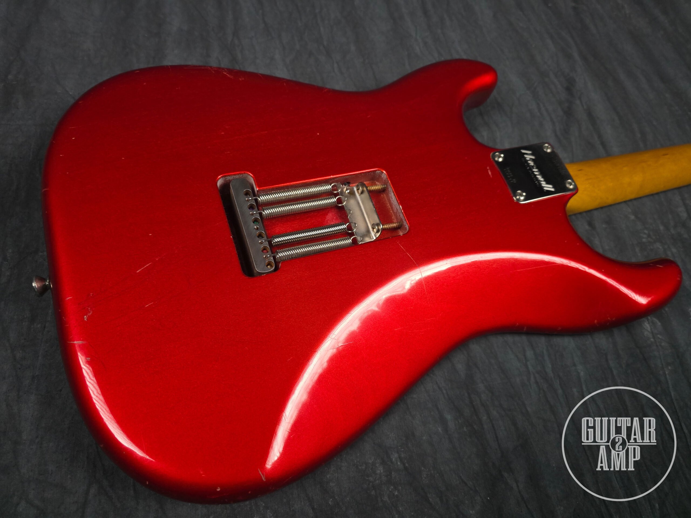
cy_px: 259
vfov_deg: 58.9
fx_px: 459
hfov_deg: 73.9
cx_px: 346
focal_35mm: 23
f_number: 1.7
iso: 800
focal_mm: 6.3
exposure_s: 1/120
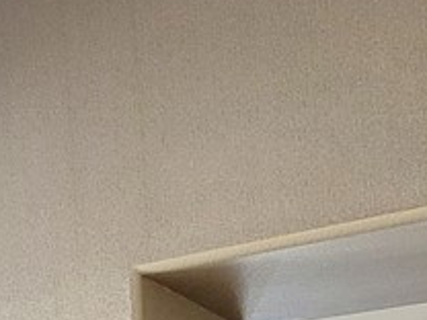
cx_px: 220
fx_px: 789
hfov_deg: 30.3
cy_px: 595
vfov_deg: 17.8
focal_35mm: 64
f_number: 2.2
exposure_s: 1/60.2
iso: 320
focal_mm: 2.2
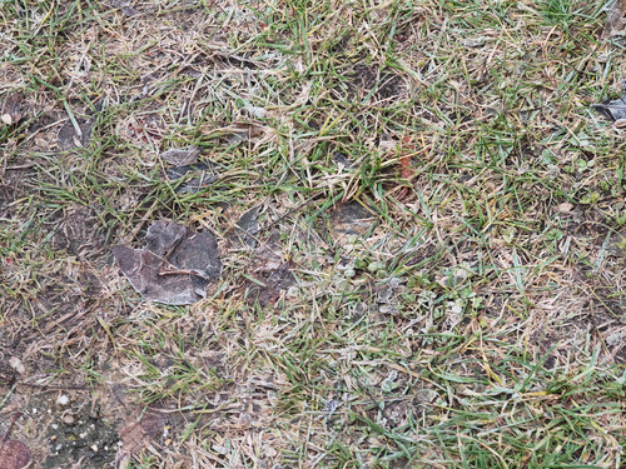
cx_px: 313
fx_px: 1718
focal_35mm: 95
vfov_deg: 15.6
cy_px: 234
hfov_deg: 20.7
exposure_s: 1/50
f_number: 3
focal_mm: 14.92
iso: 125
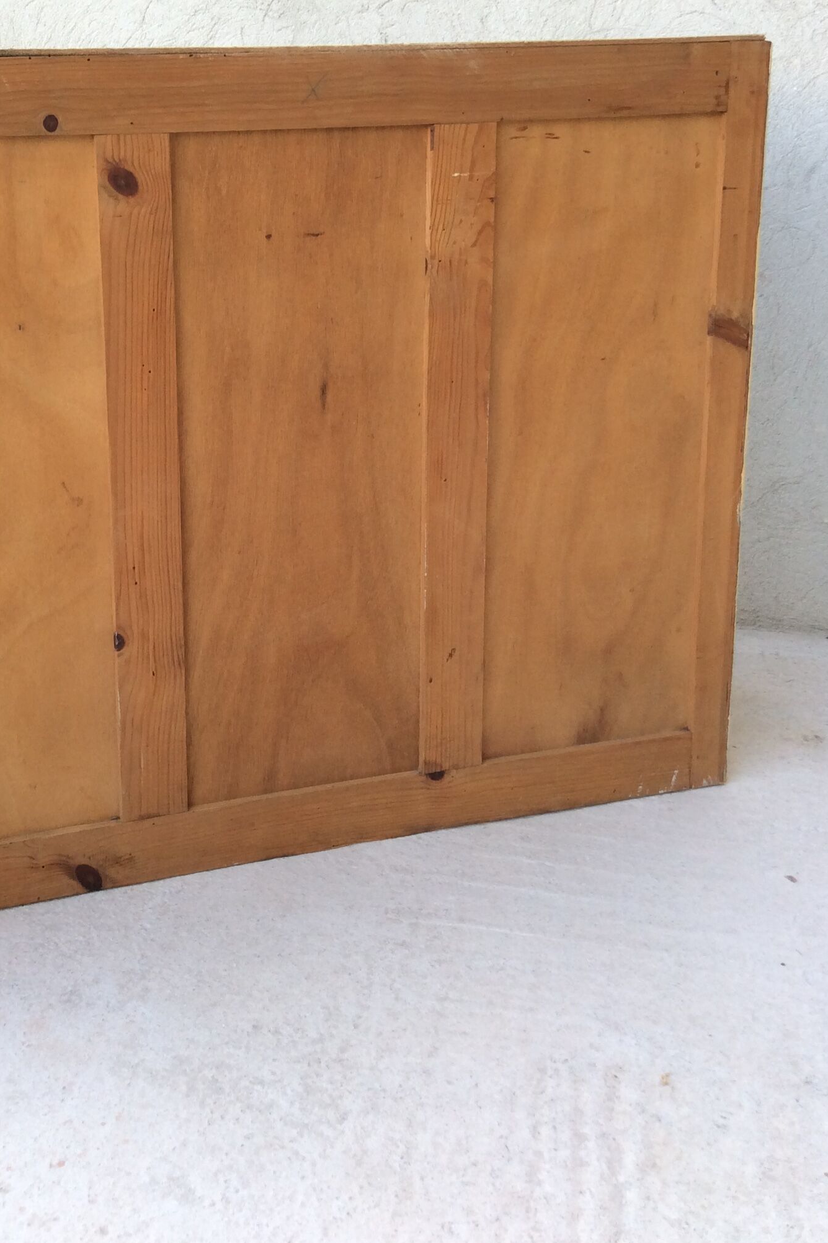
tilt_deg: -14.0
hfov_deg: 30.9
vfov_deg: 45.0
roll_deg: -0.2
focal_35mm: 43
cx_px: 252
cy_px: 456
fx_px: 1484
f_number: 2.4
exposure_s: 1/100
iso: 32
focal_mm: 3.3
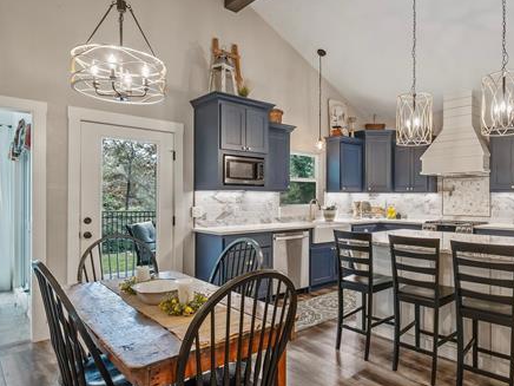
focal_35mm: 24
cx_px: 321
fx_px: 356
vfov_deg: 56.8
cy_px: 207
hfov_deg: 70.5
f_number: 8
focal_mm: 17
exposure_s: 1/20
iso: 800
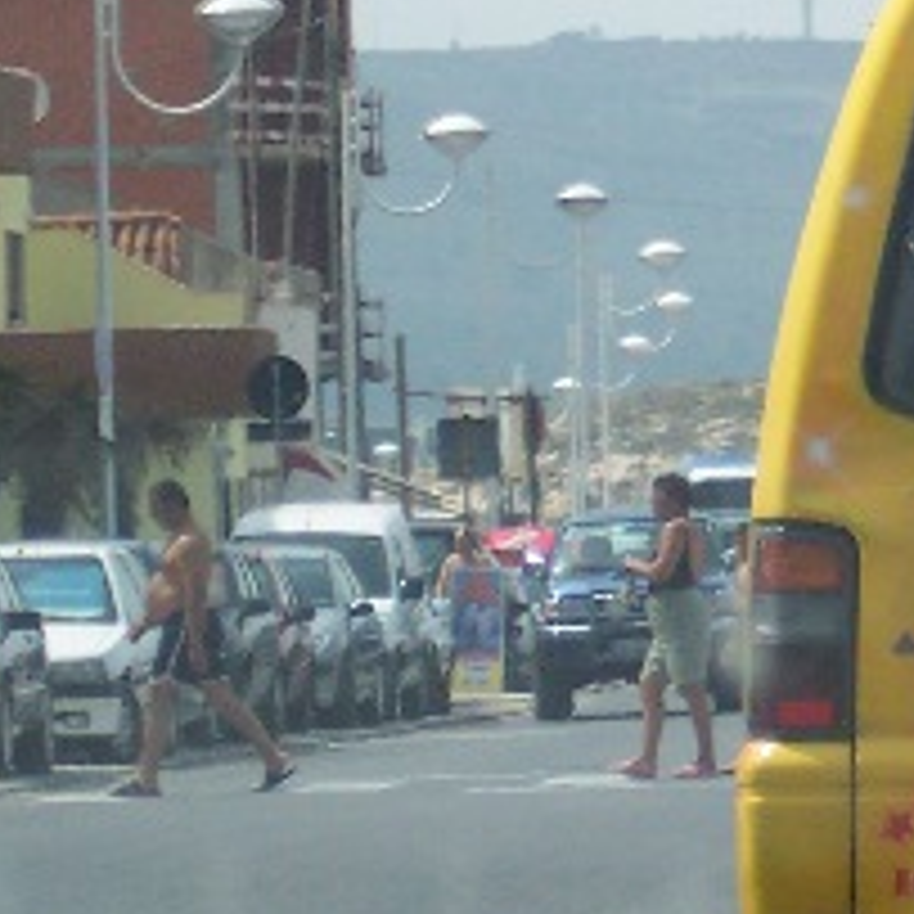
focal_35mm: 398
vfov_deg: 4.4
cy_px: 162
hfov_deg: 4.4
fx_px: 11889
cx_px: 1490
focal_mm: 24
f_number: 4.8
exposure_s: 1/700
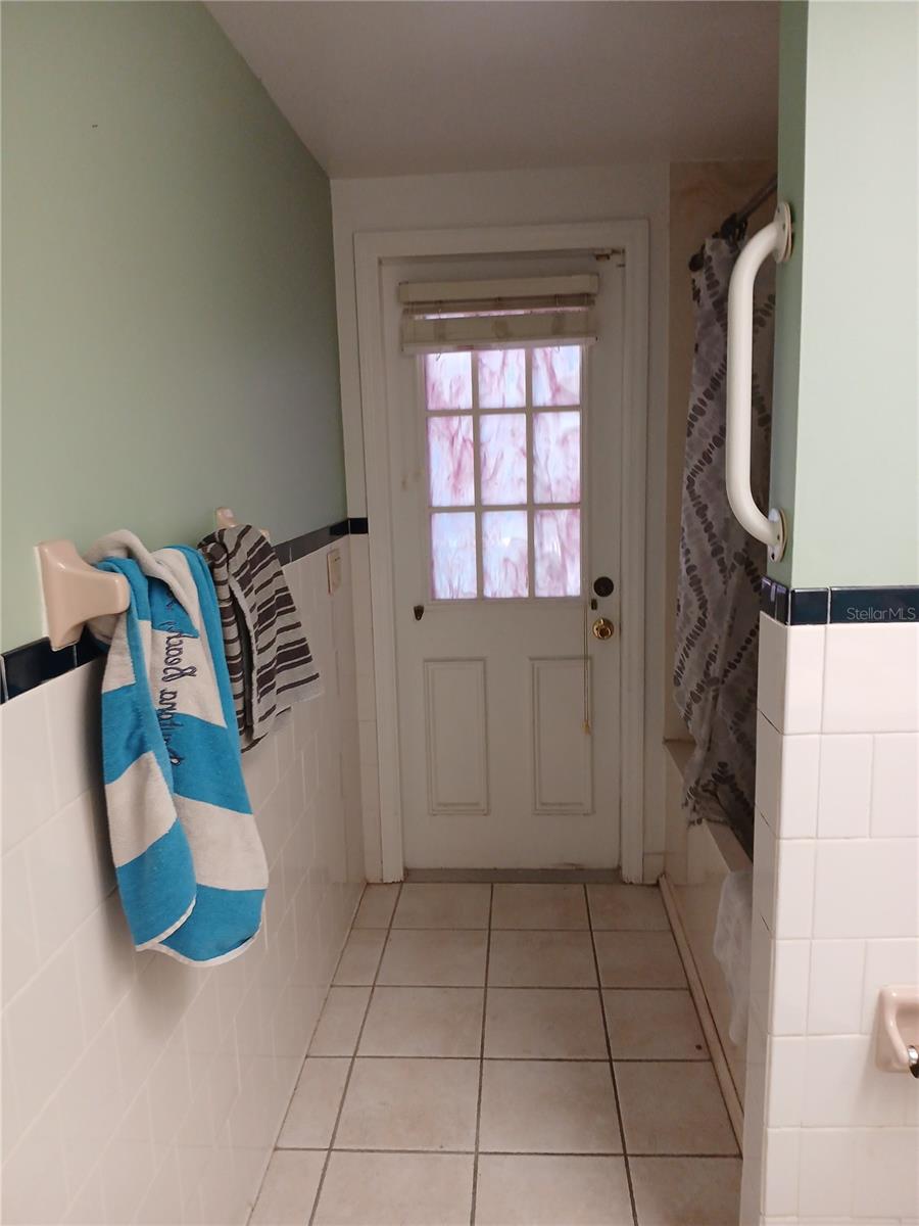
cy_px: 613
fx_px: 920
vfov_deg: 67.3
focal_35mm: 26
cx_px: 460
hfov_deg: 53.1
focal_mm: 3.98
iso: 200
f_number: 1.8
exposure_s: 1/40
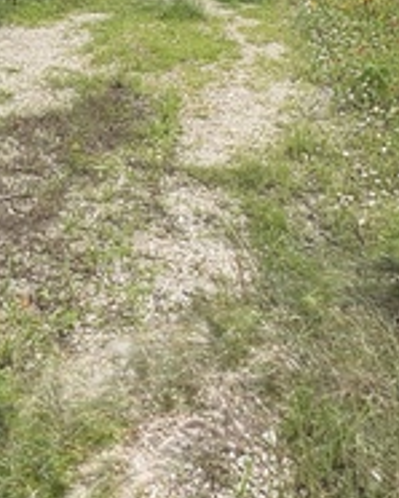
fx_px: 693
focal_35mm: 47
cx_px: 64
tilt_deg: -13.4
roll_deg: -2.6
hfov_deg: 31.1
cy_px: 43
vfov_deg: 36.8
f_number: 2.2
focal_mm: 2.22
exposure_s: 1/1600
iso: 50
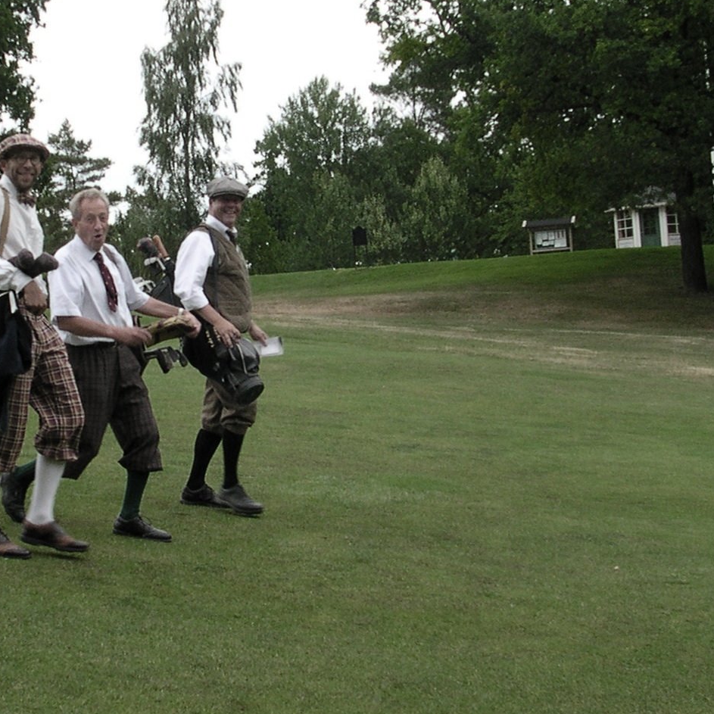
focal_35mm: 71
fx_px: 1657
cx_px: 245
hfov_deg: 24.2
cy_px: 330
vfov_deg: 24.3
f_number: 4.5
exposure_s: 1/152
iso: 100
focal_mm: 5.6
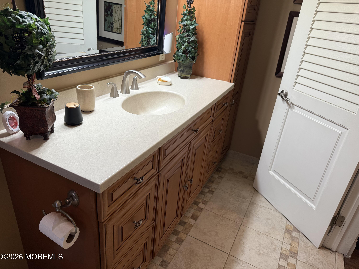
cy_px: 134
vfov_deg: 56.8
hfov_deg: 71.6
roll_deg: -5.3
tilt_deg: -25.2
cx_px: 180
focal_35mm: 24
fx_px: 249
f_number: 1.78
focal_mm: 6.76
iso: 100
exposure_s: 1/120
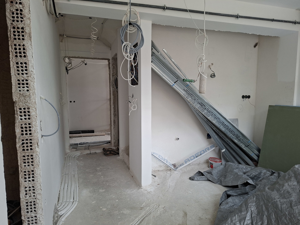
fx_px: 199
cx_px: 150
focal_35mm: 23
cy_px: 112
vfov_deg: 58.9
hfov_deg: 73.9
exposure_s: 1/100
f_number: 1.8
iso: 200
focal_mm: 5.54
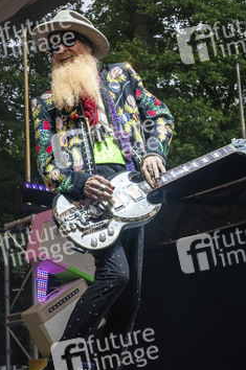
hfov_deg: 25.9
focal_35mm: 52
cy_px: 196
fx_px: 535
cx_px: 135
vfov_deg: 38.2
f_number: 9
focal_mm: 46
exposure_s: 1/250
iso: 1250
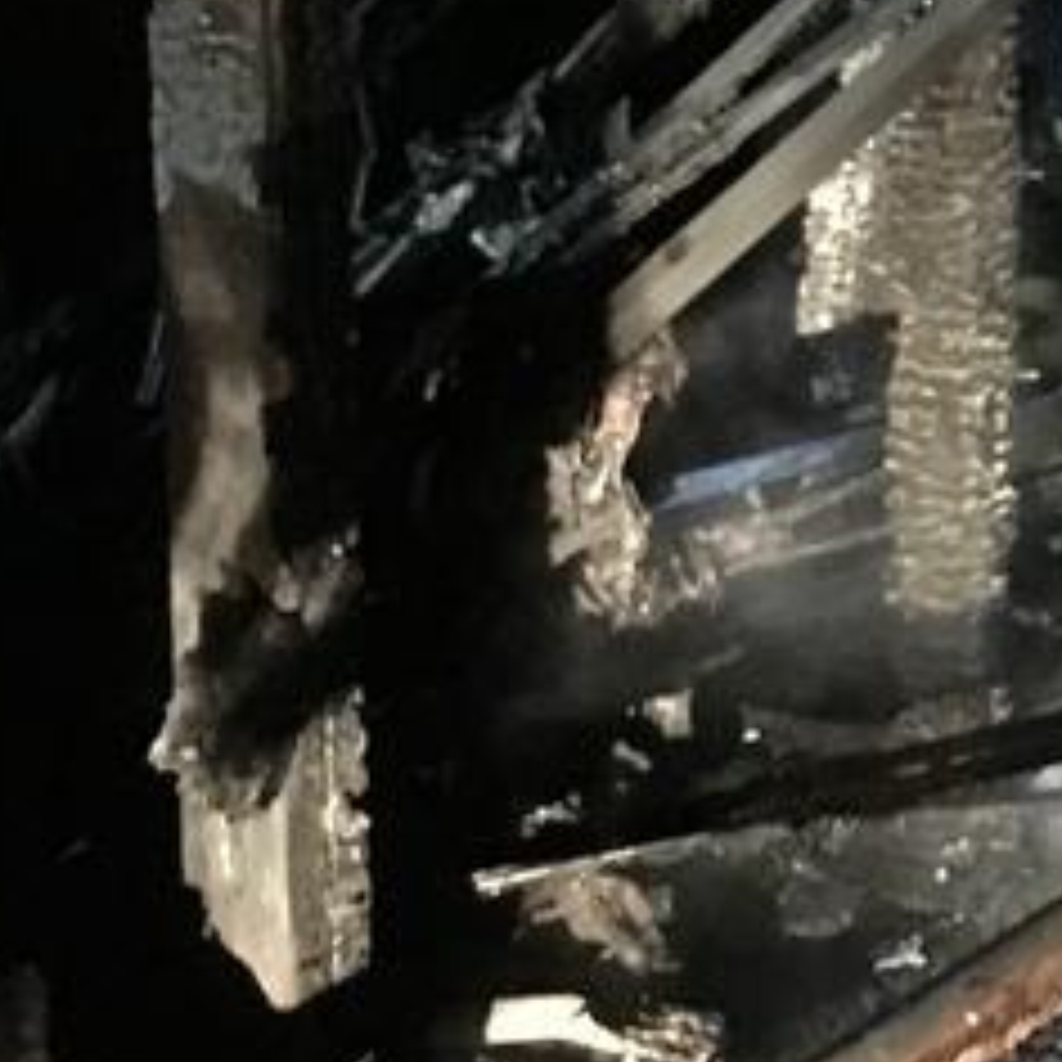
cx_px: 1588
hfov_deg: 14.6
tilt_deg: -9.6
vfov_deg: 15.4
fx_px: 3853
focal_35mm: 111
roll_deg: -3.2
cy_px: 4
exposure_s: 1/15
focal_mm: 4.15
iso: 1000
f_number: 2.2
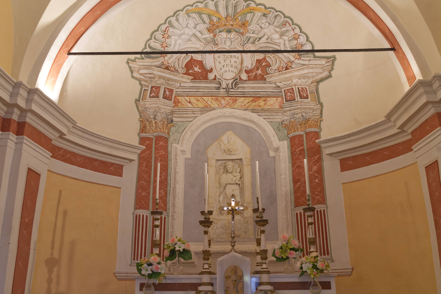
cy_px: 147
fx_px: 417
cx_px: 220
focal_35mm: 34
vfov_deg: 38.9
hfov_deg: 55.8
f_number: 6.3
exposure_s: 1/25
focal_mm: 34
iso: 1600
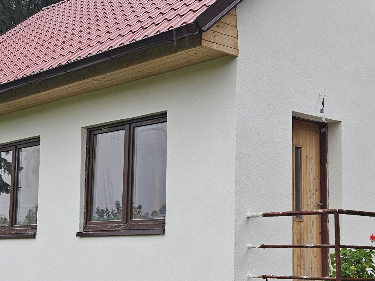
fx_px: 769
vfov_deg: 20.7
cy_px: 162
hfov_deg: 27.3
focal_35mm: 71
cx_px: 151
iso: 40
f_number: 1.8
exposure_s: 1/206
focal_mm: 5.4
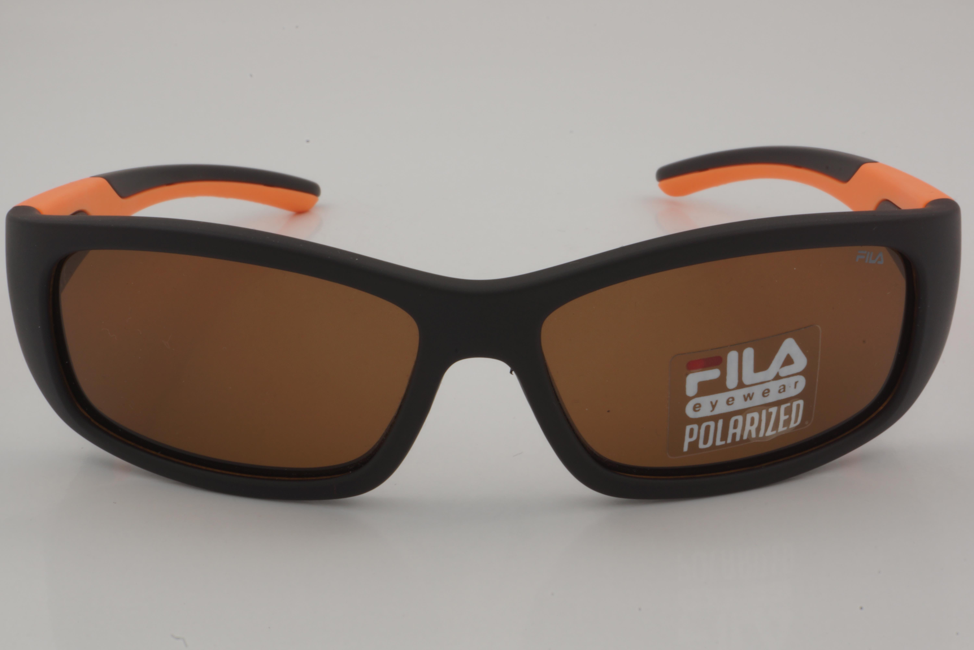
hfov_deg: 29.9
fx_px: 1826
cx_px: 487
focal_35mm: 68
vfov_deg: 20.2
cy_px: 325
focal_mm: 45
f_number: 36
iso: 100
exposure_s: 1/3
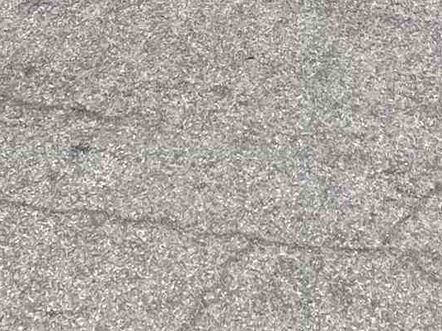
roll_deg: -0.1
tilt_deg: -6.6
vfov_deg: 8.8
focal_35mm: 149
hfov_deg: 13.2
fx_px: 1903
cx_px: 273
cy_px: -512
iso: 50
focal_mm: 5.1
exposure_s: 1/4149
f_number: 1.6
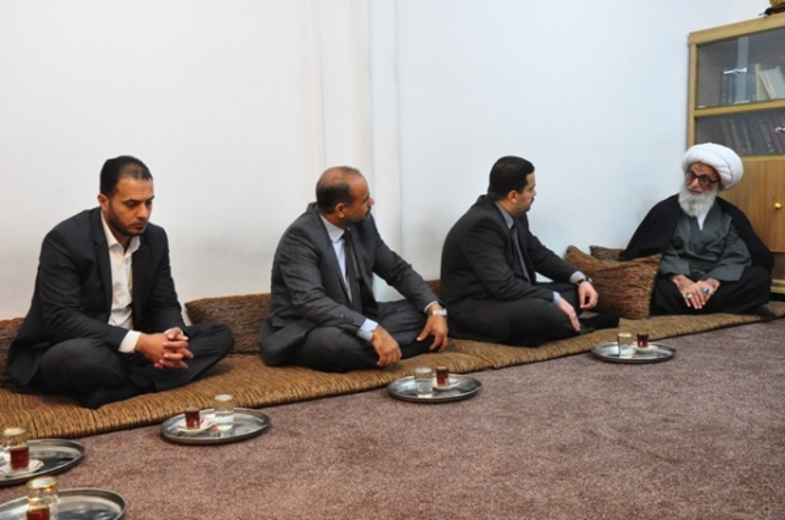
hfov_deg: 49.6
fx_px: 849
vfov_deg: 34.1
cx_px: 392
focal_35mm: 39
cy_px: 260
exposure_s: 1/40
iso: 2000
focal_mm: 26
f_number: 7.1
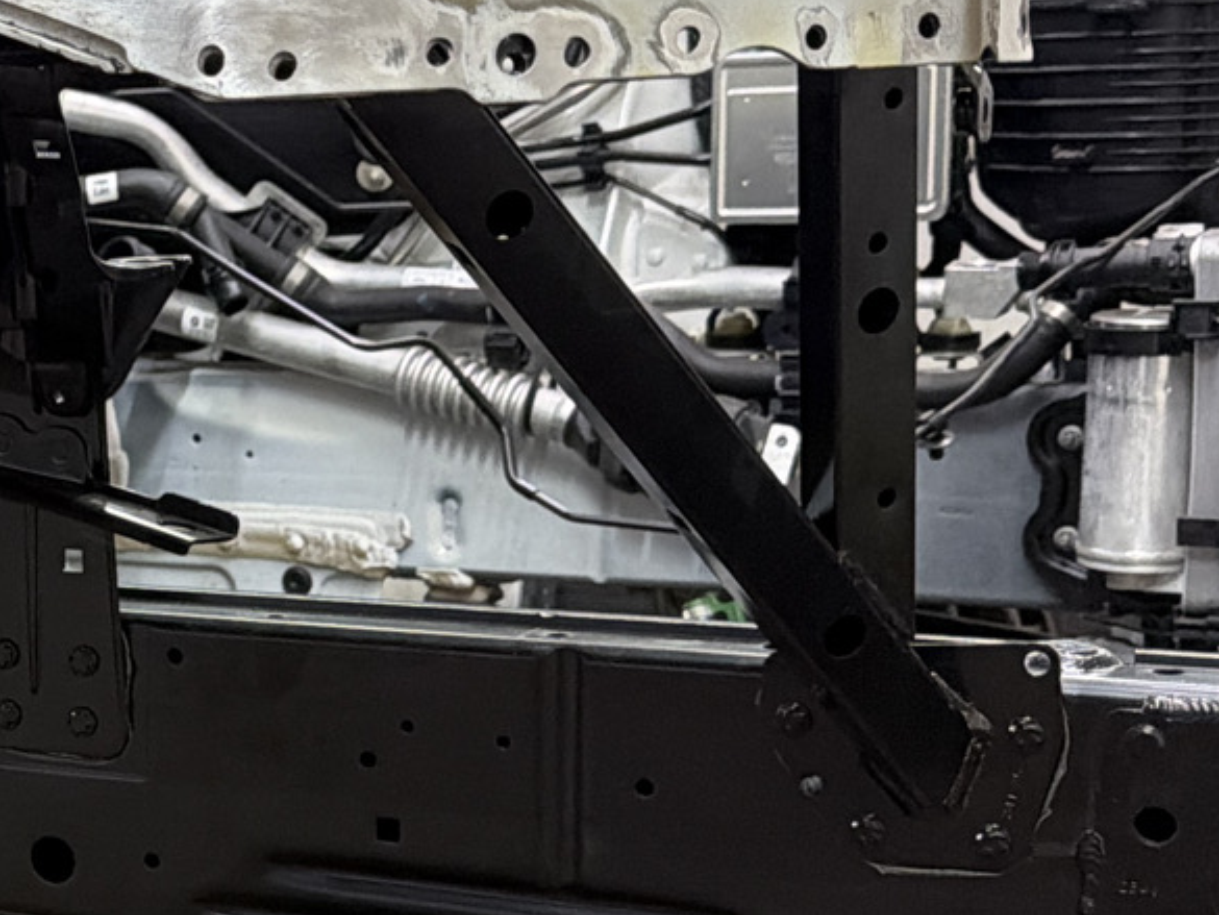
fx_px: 2888
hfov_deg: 21.8
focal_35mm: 82
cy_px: 652
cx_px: -306
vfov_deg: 17.9
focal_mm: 6.76
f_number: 1.78
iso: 500
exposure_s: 1/50
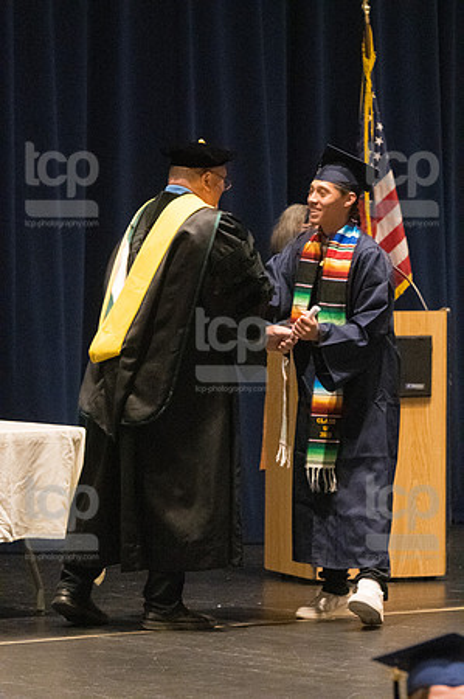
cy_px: 350
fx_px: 4650
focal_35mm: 240
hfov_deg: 5.7
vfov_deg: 8.6
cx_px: 232
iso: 8000
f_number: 4.5
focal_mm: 160
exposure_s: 1/250
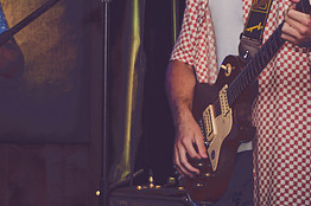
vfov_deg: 8.3
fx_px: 1415
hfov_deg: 12.5
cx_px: 72
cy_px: 1
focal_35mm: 164
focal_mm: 70
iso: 1000
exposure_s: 1/125
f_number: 4
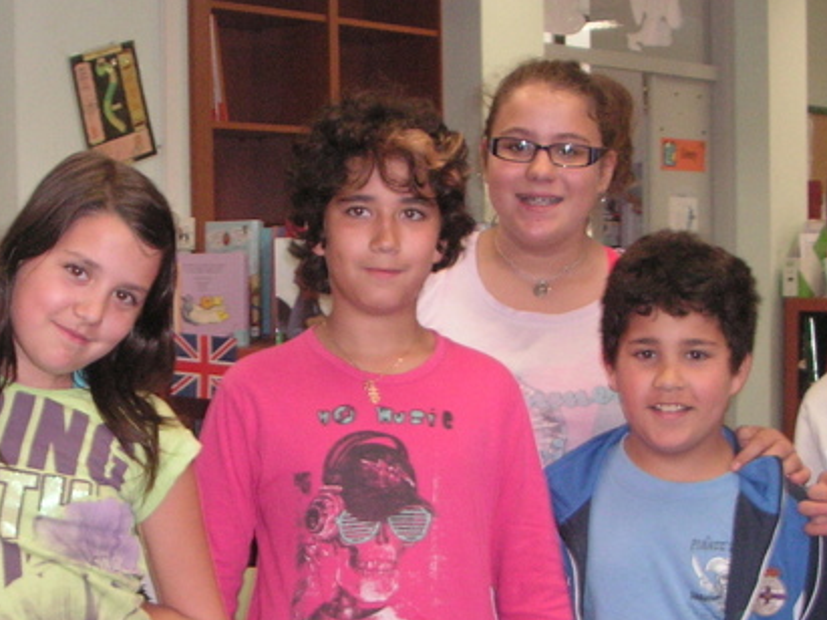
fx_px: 1767
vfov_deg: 19.8
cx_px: 290
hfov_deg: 26.2
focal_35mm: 74
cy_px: 395
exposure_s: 1/45
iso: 160
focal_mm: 6.3
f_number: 3.3
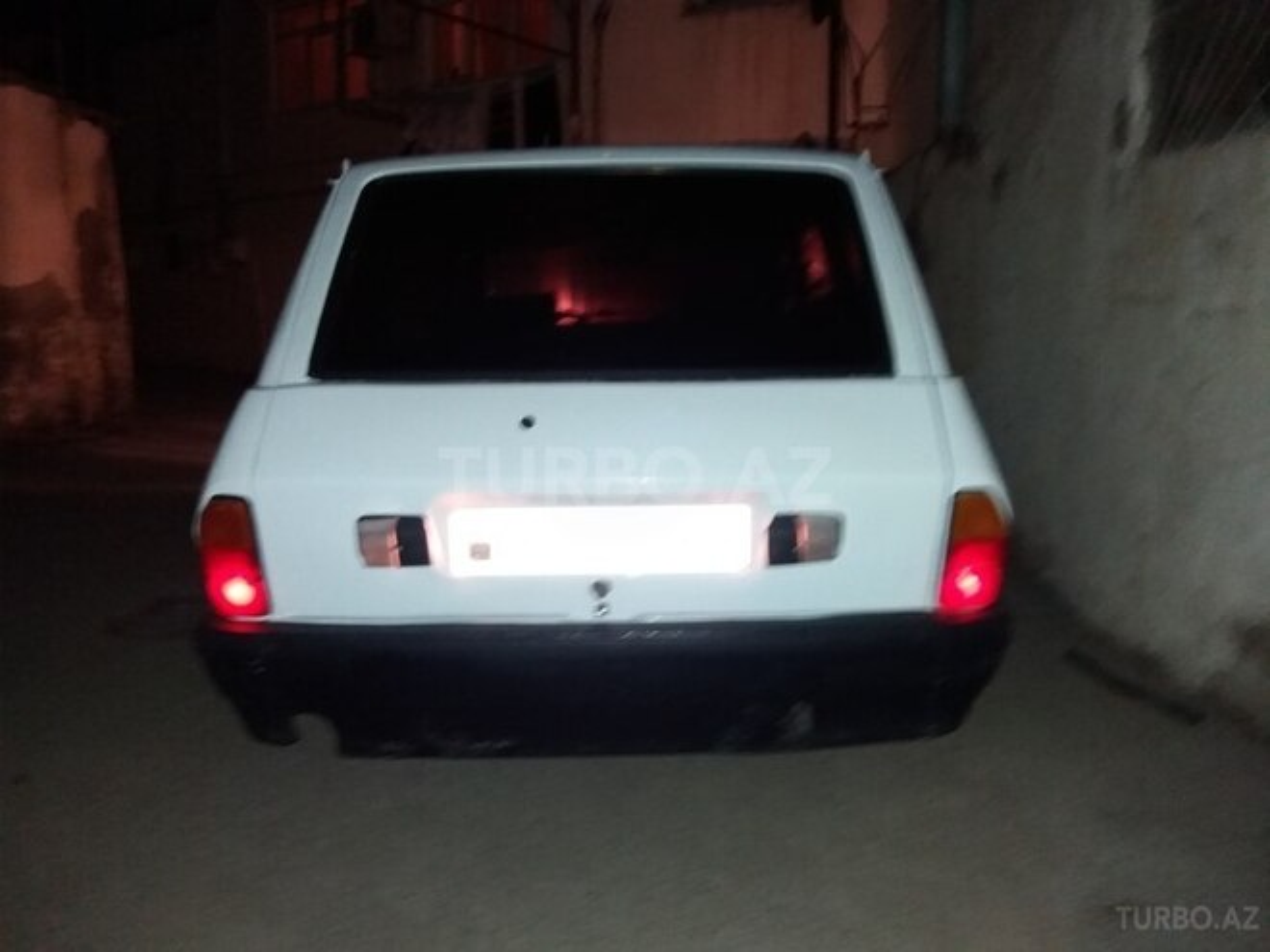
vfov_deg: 49.7
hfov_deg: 63.4
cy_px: 476
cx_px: 635
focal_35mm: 28
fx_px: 1027
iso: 250
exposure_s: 1/15
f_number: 1.9
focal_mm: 3.7
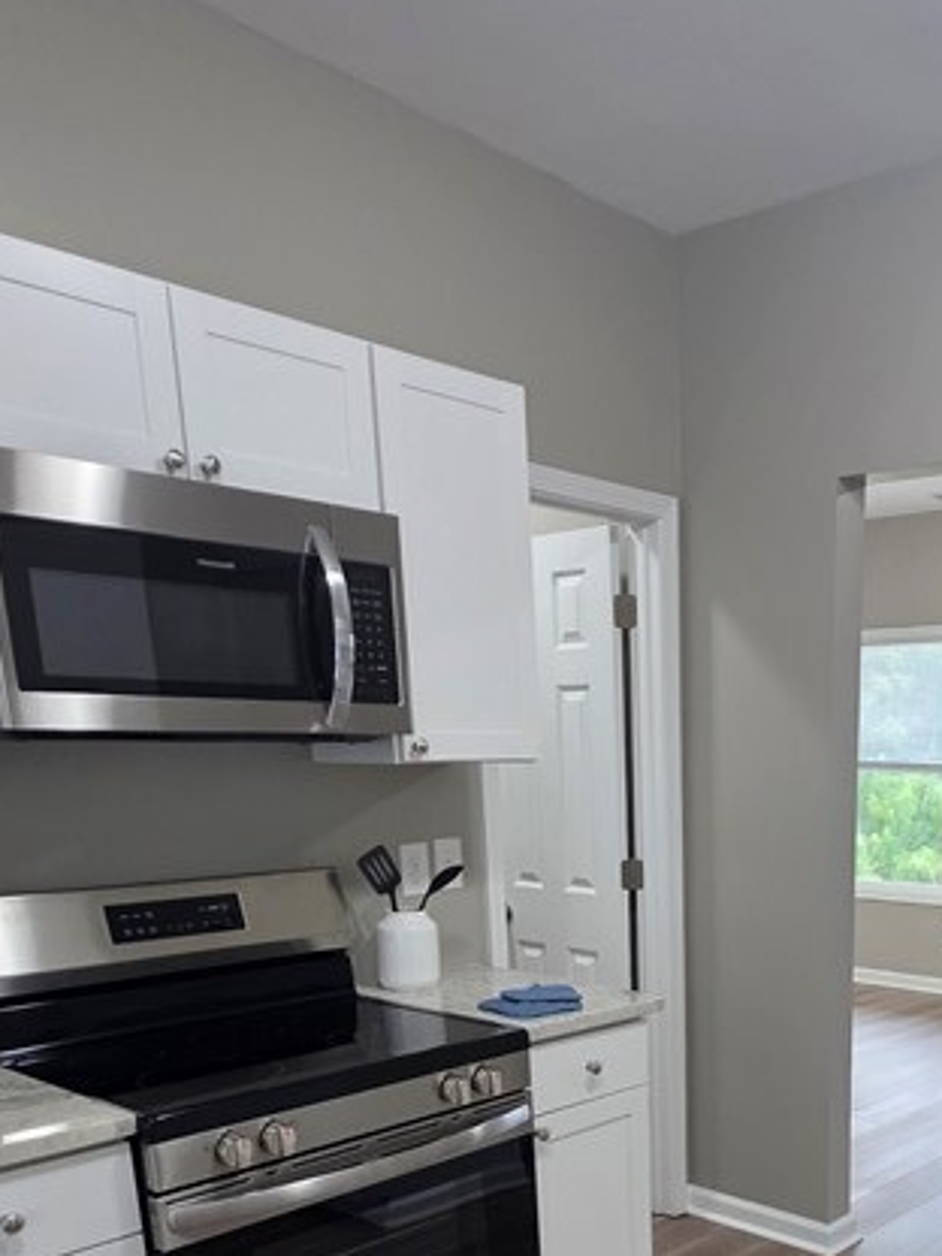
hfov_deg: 42.1
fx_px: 1161
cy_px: 1075
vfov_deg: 51.7
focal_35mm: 32
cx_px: 764
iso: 200
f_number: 1.9
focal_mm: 2.2
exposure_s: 1/60
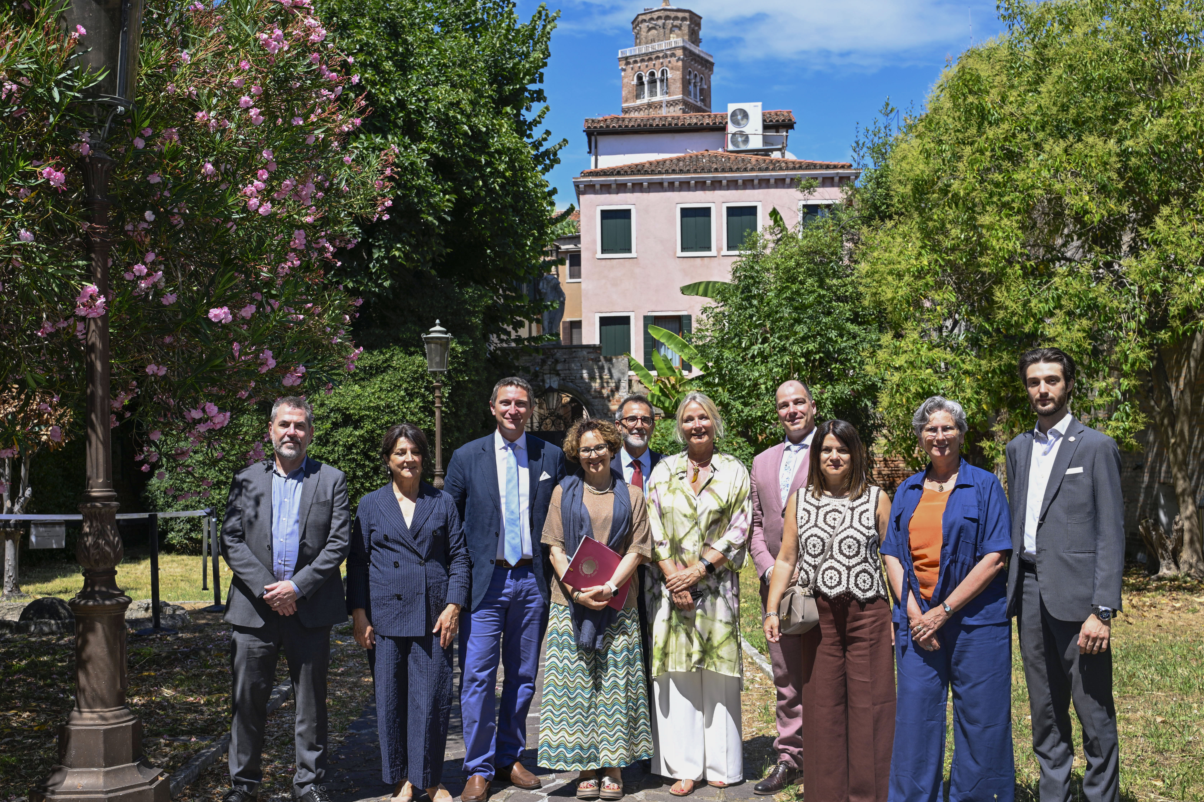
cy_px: 416
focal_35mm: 39
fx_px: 1291
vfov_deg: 34.5
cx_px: 564
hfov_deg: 50.0
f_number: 6.3
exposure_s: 1/250
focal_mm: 31.5
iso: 100
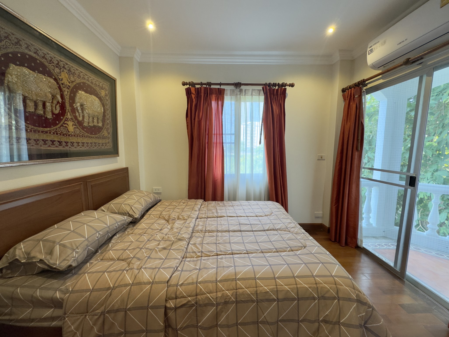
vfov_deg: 85.7
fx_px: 182
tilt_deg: -6.0
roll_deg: +0.0
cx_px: 224
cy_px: 168
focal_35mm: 14
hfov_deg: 102.1
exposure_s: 1/100
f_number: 2.2
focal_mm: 2.22
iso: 125
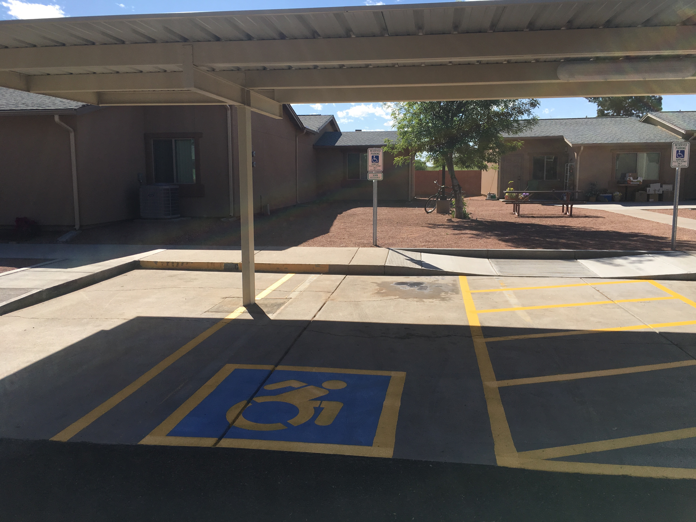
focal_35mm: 29
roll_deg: -1.3
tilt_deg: -5.1
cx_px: 348
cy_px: 261
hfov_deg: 61.7
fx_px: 583
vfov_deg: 48.2
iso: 25
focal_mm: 4.15
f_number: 2.2
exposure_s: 1/1972
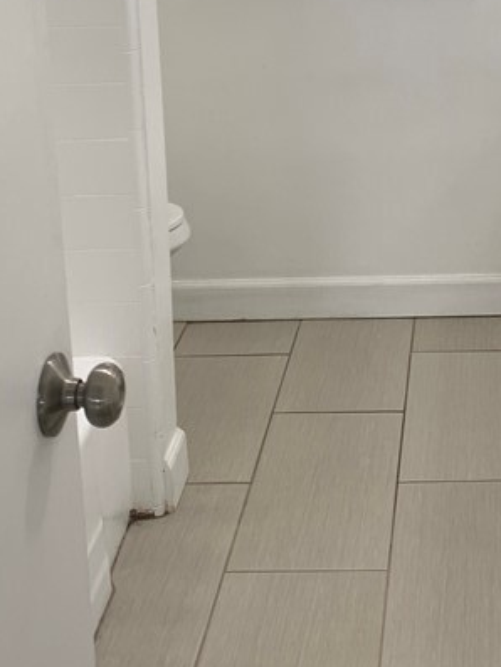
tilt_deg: -10.5
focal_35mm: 67
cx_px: 491
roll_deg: +0.6
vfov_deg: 27.6
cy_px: 29
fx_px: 1292
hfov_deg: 21.2
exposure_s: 1/60
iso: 80
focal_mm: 4.25
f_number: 1.8
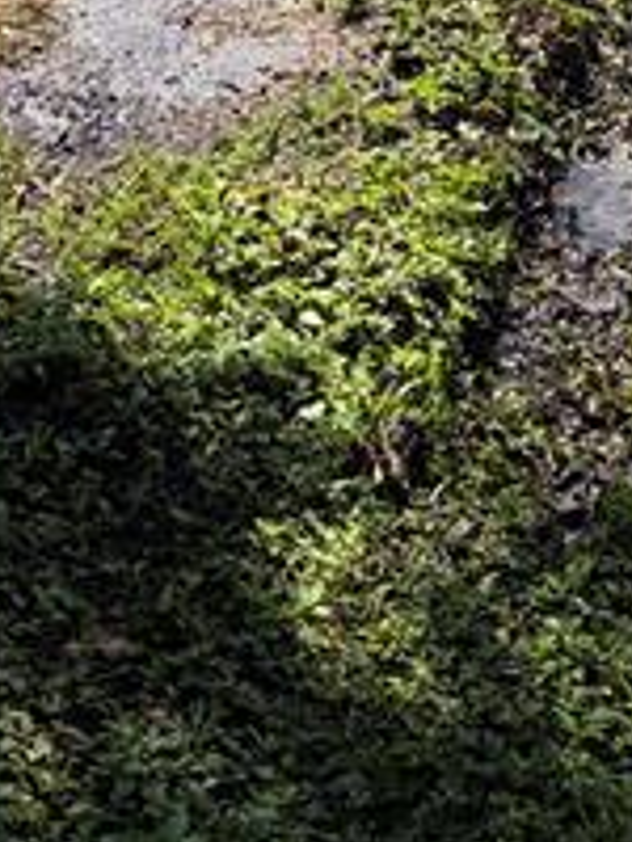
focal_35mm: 100
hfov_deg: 14.8
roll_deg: -2.2
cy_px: -758
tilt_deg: -4.2
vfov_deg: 16.0
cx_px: 413
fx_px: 2434
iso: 50
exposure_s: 1/2538
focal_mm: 5.96
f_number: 1.6
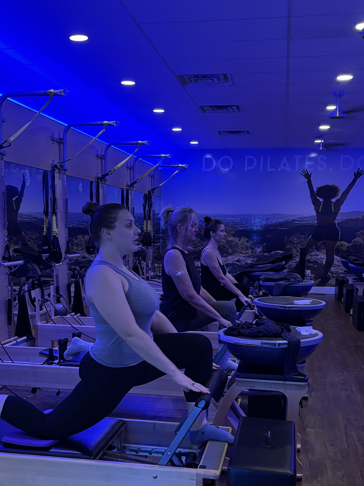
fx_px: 631
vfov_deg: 41.3
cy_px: 342
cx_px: 170
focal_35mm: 45
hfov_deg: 32.2
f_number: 1.6
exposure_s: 1/27
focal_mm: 5.96
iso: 800
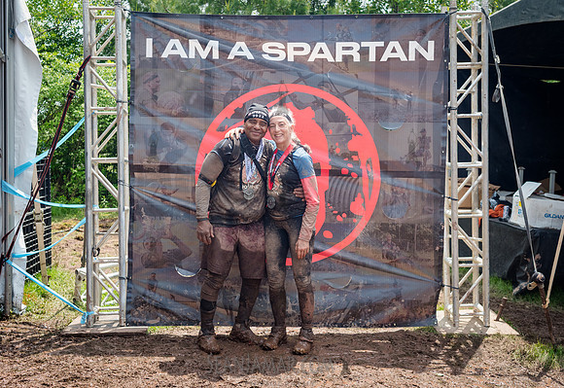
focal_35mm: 39
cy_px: 178
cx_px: 278
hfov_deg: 49.2
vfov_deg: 35.0
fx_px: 615
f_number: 5
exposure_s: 1/1000
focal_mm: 35
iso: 500
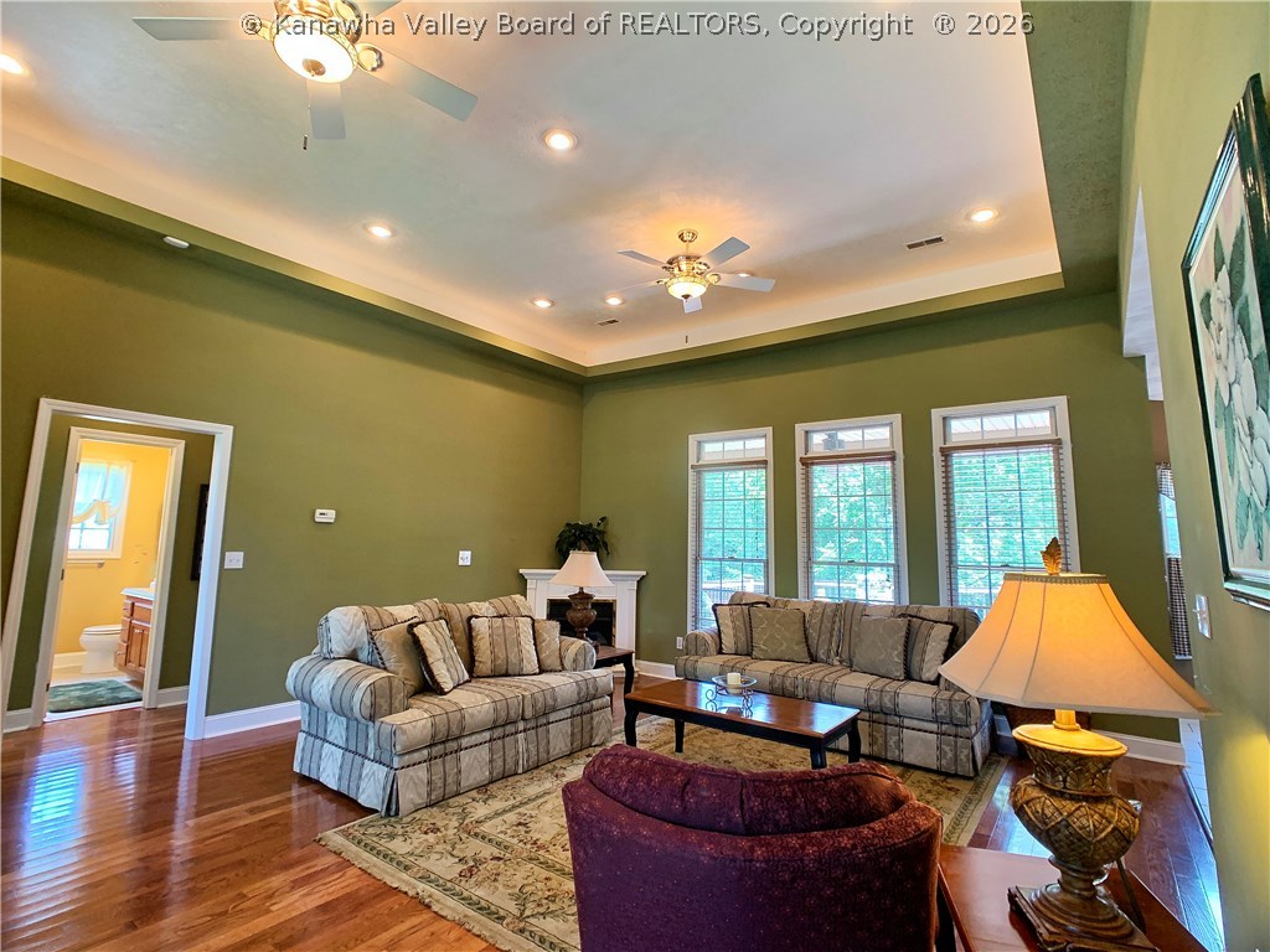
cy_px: 476
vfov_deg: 53.1
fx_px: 954
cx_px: 635
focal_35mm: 26
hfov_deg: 67.3
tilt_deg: +7.6
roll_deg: -1.7
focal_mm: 4.25
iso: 160
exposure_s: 1/60
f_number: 1.8
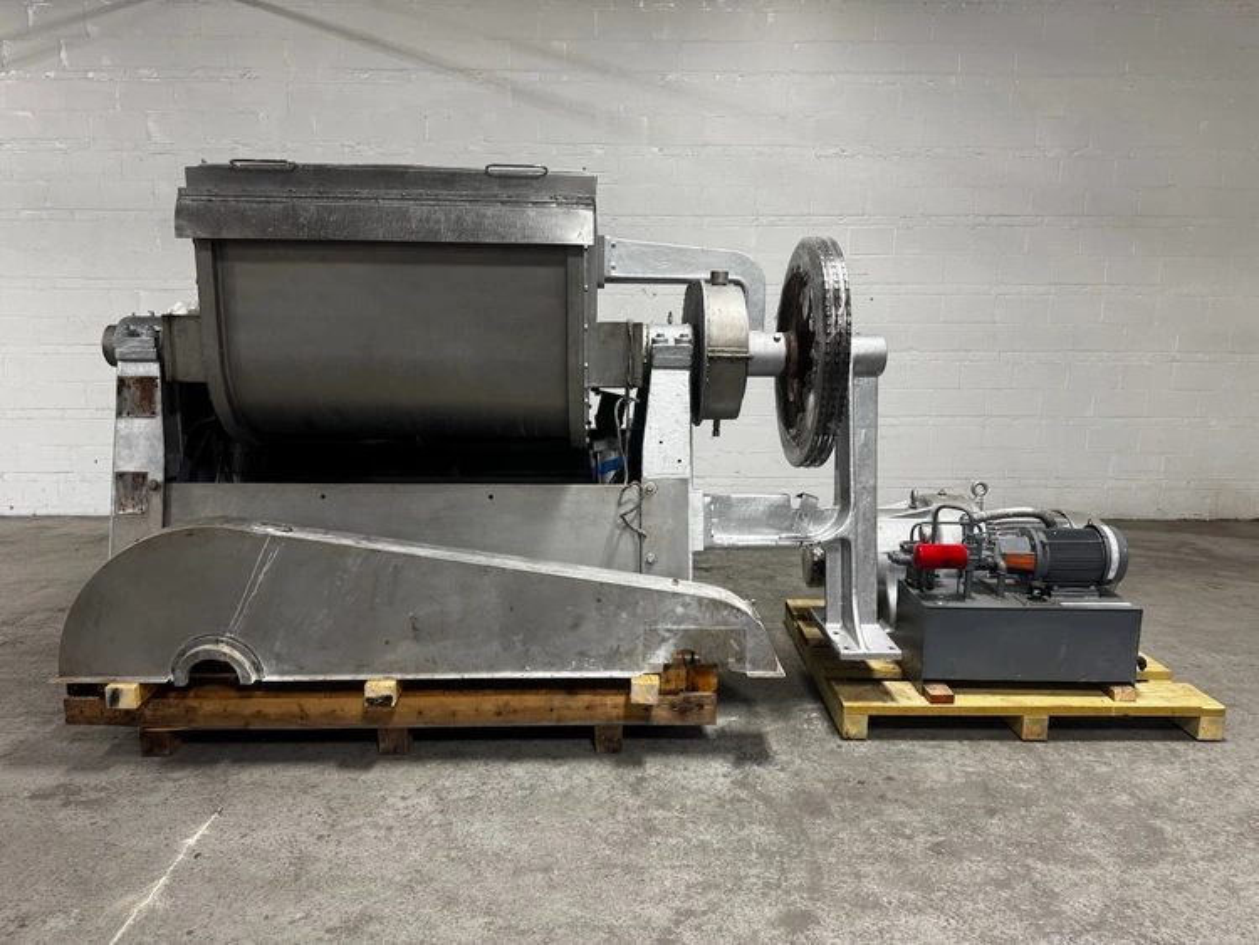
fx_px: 873
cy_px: 472
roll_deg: +0.0
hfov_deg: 71.6
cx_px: 630
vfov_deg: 56.8
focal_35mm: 24
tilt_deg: -10.6
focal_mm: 6.76
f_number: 1.78
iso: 160
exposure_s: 1/60
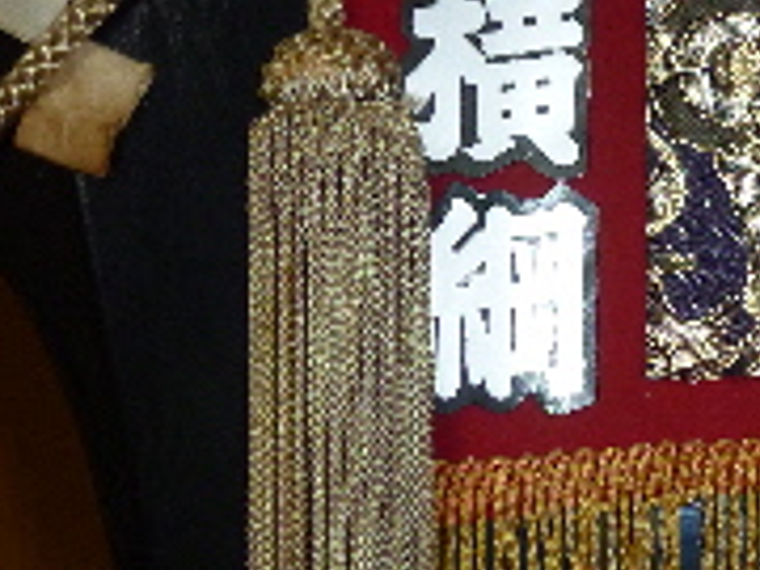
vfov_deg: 12.1
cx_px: 714
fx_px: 2679
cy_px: 209
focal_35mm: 122
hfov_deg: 15.9
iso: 320
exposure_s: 1/60
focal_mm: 7.9
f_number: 3.3
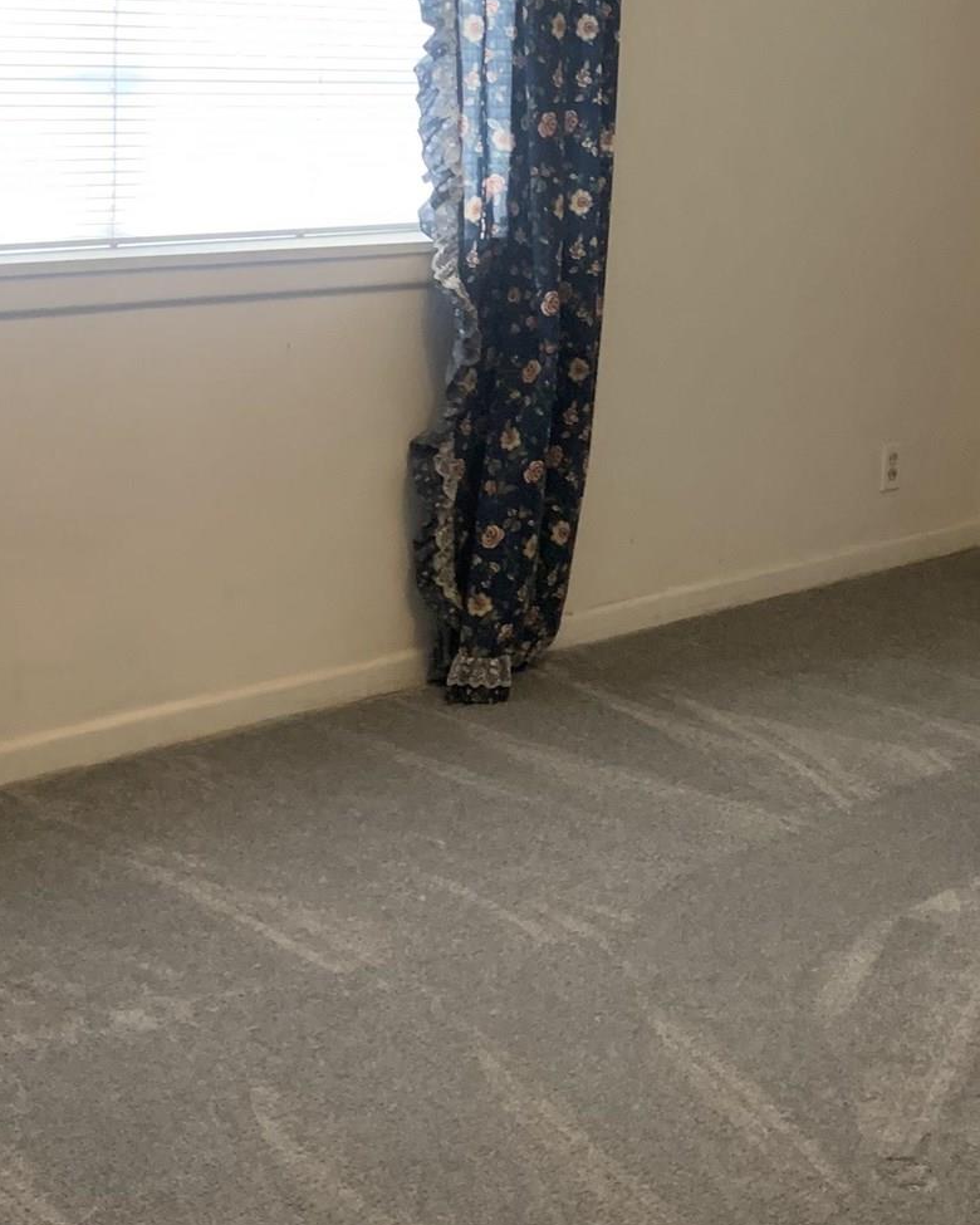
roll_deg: -3.7
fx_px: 2175
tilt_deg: -13.5
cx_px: 779
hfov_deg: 25.0
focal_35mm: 60
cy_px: 519
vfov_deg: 31.4
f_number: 1.8
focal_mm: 4.25
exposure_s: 1/40
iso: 250
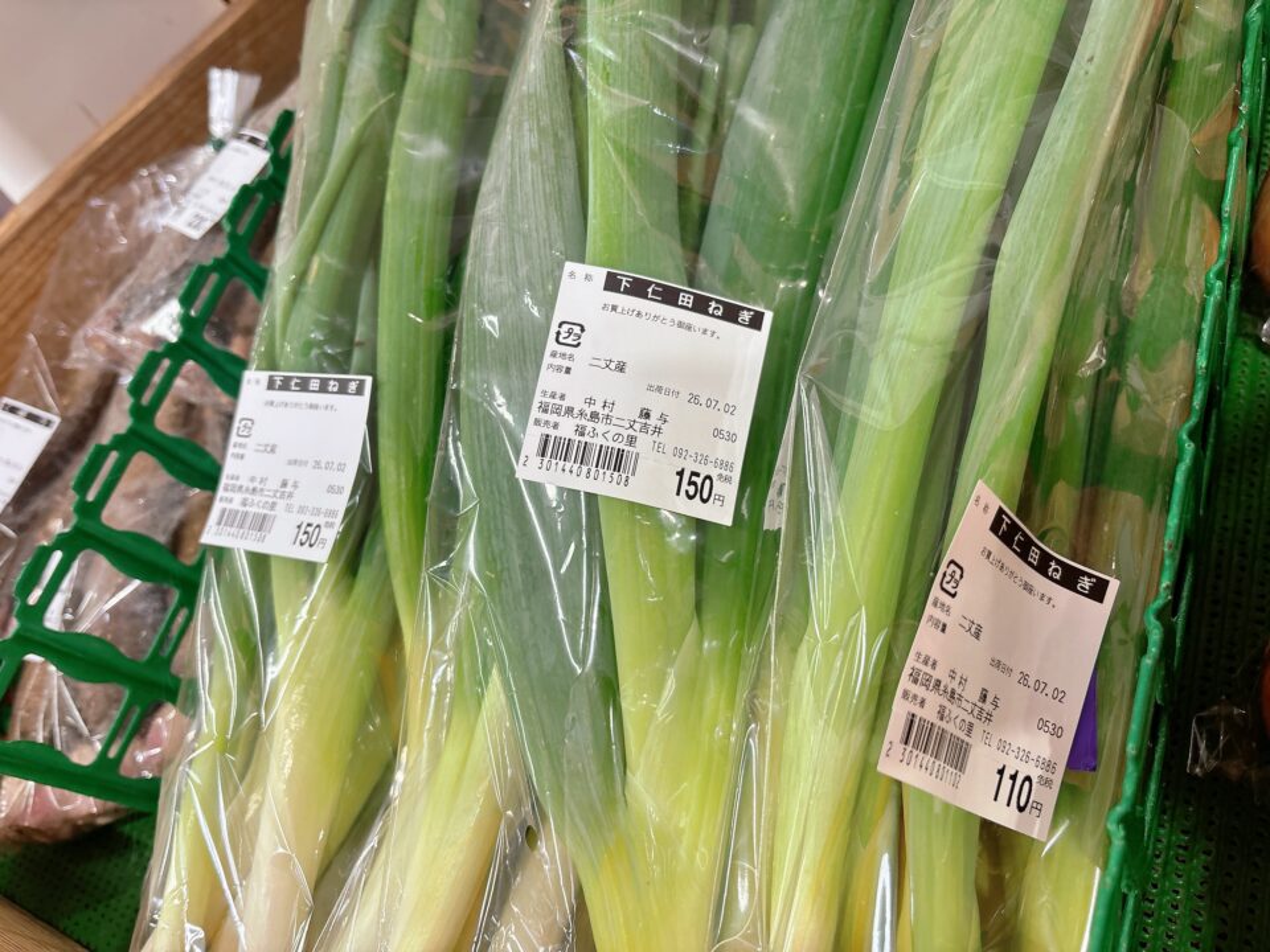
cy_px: 476
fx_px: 954
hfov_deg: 67.3
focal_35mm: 26
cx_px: 635
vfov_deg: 53.1
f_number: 1.6
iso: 125
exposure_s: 1/60
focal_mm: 5.96
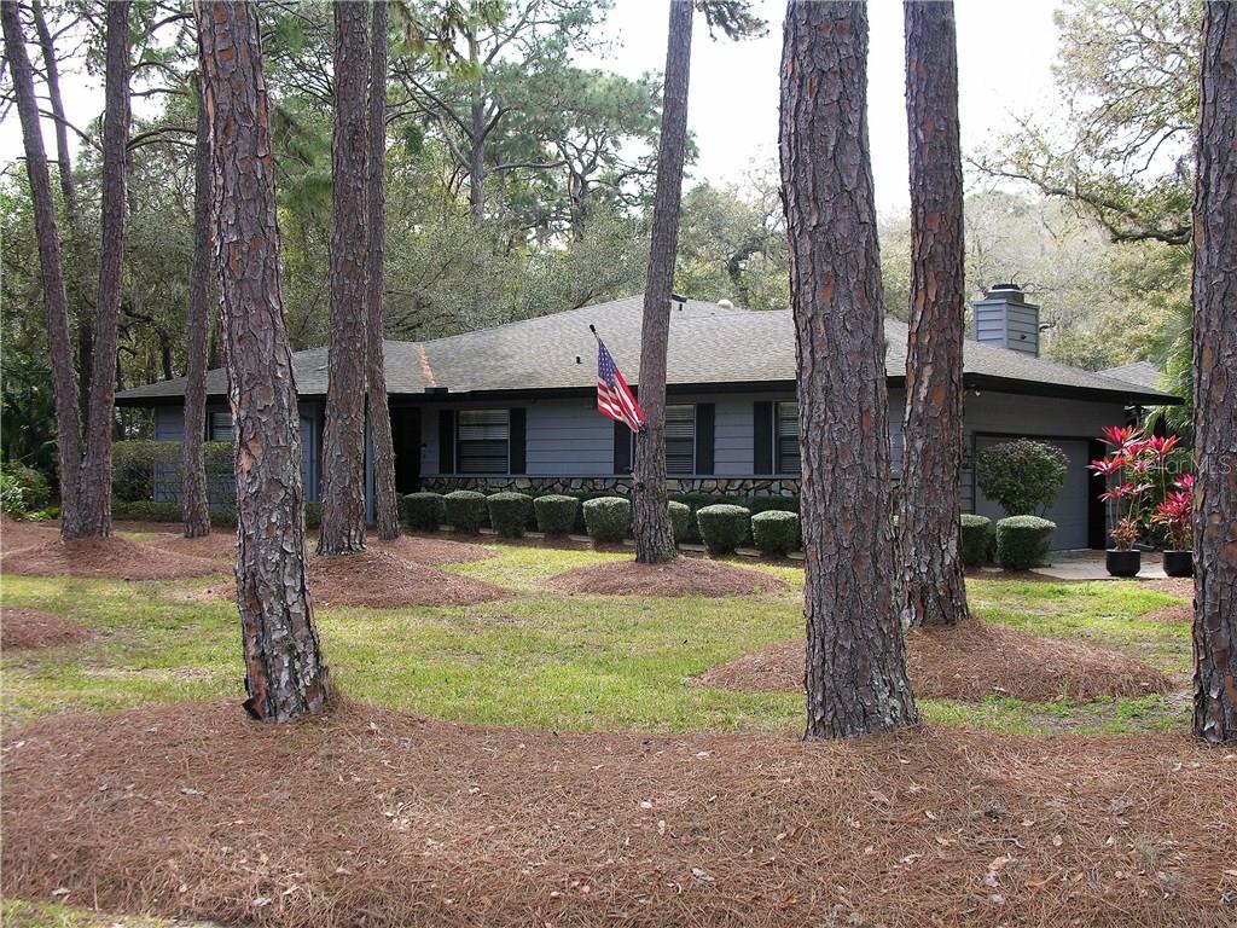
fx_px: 1787
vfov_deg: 29.1
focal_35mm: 50
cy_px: 464
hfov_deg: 38.2
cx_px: 618
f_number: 4.4
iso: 50
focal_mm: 12.7
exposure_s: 1/70
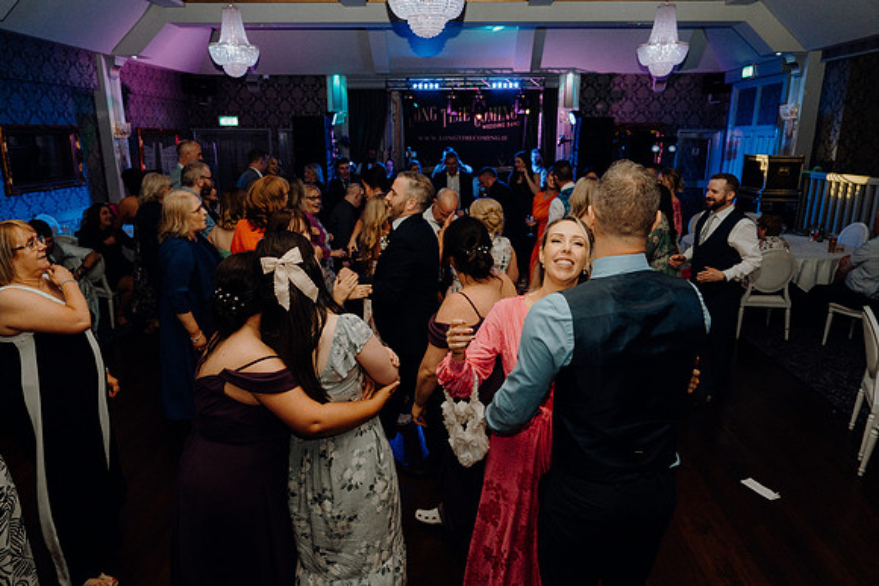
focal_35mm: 24
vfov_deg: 53.2
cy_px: 293
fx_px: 586
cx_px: 440
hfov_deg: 73.7
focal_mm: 24
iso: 2500
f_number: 3.5
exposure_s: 1/160
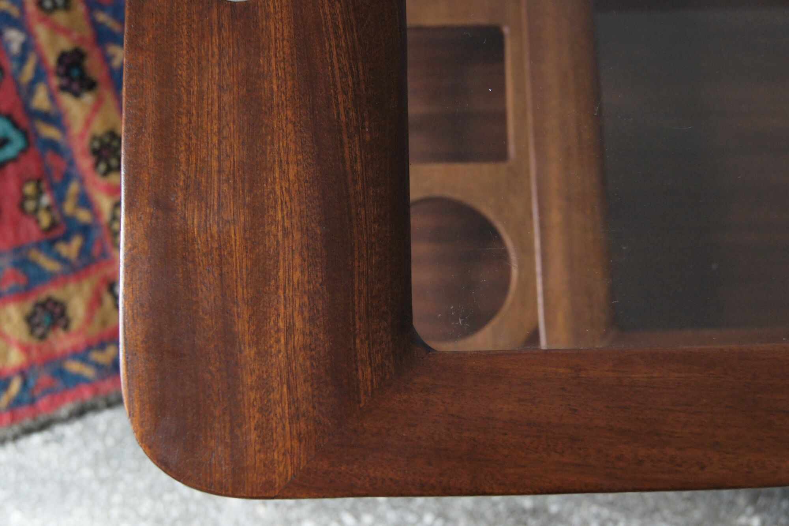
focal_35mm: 42
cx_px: 394
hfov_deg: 46.4
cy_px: 263
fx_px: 920
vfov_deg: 31.9
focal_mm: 28
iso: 400
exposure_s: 1/125
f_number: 5.6
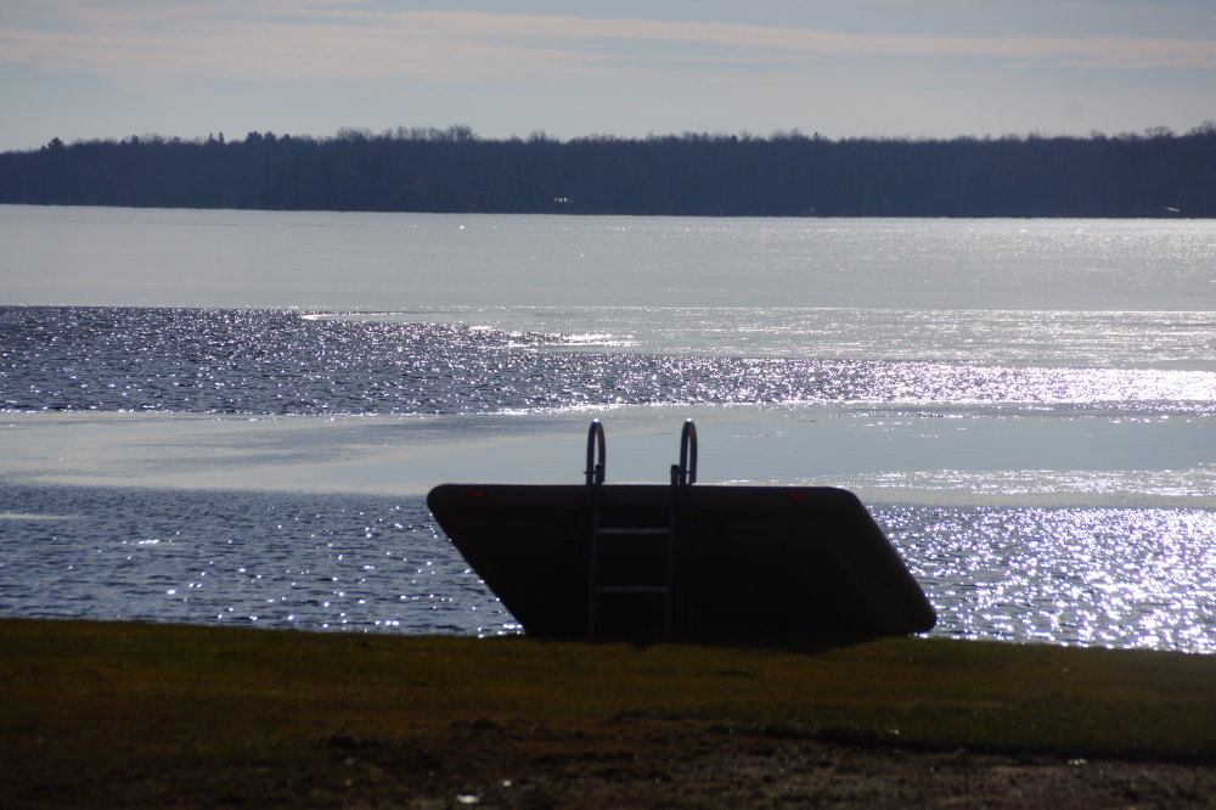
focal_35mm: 315
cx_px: 608
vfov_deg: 4.4
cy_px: 405
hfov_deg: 6.5
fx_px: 10636
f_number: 9
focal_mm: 210
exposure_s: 1/500
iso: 100
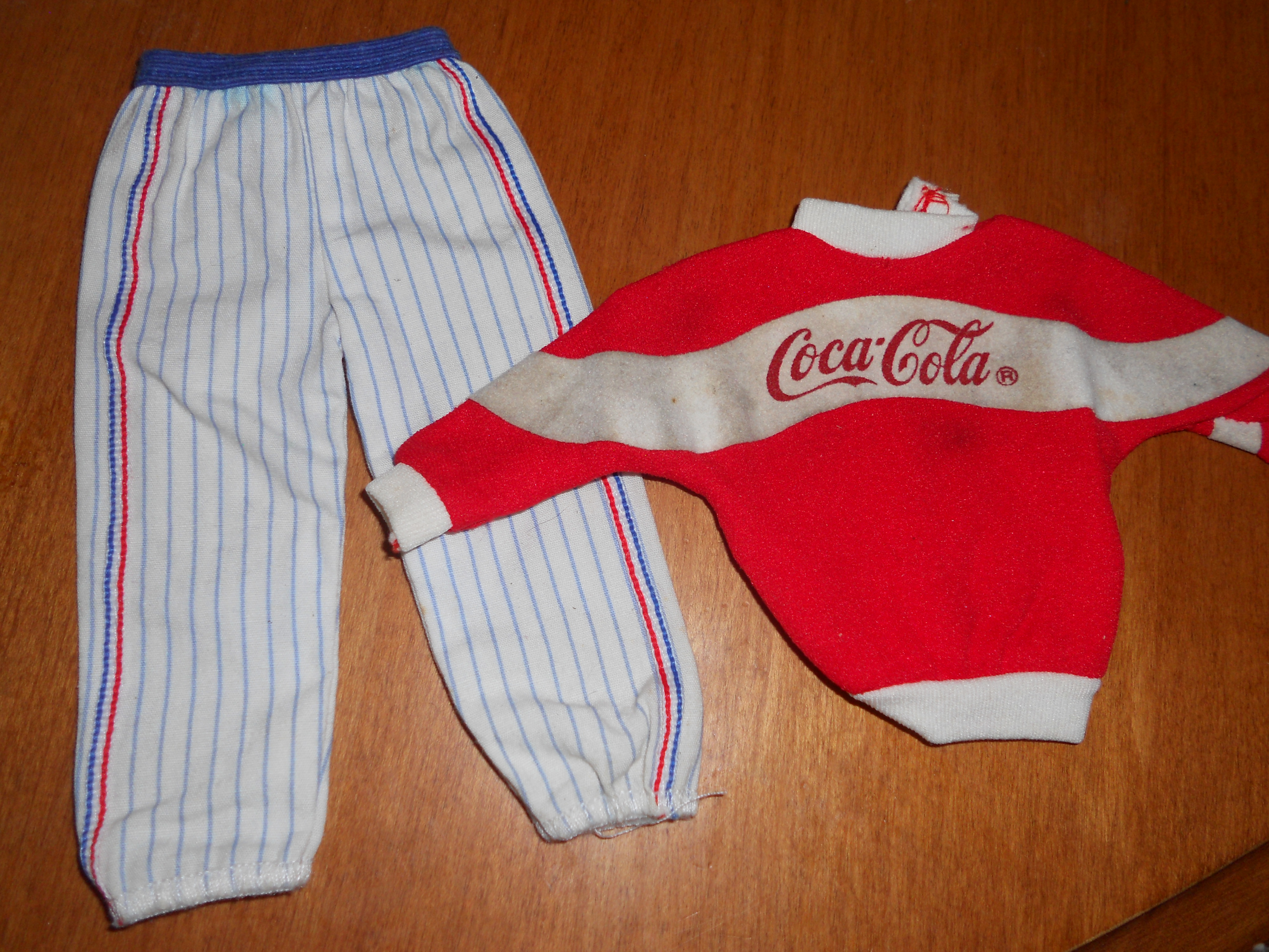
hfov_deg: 56.8
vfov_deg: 44.2
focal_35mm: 32
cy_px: 476
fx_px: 1173
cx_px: 634
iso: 80
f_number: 8.8
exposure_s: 1/25
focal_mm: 5.8
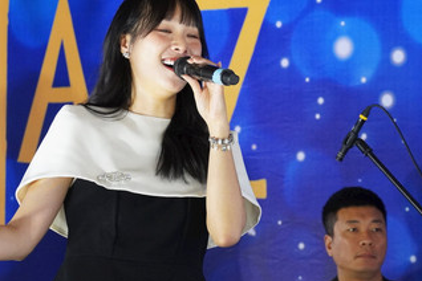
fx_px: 2168
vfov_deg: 7.4
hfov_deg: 11.1
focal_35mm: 185
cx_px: 142
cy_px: 122
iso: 3200
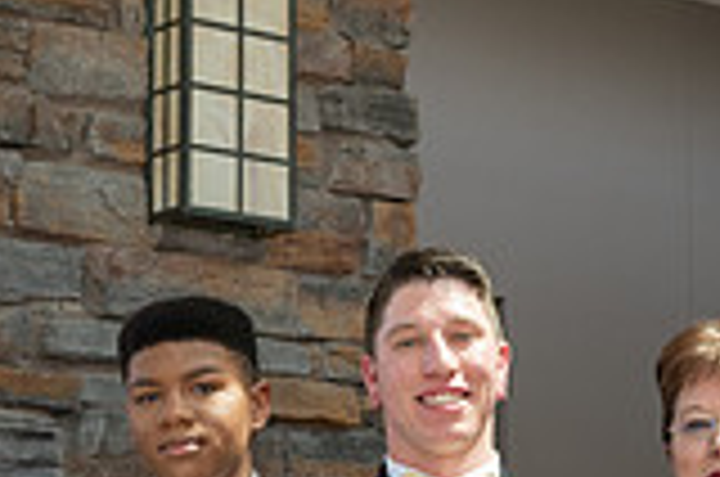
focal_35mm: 128
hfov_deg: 16.0
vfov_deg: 10.4
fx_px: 2555
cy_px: 655
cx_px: 233
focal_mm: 29
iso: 320
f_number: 6.3
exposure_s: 1/160
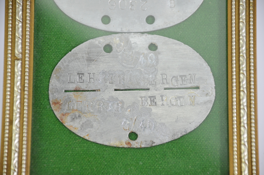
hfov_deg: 10.2
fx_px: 1482
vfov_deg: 6.8
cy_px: 88
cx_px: 132
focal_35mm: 202
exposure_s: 1/250
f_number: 5.6
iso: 800
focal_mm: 135
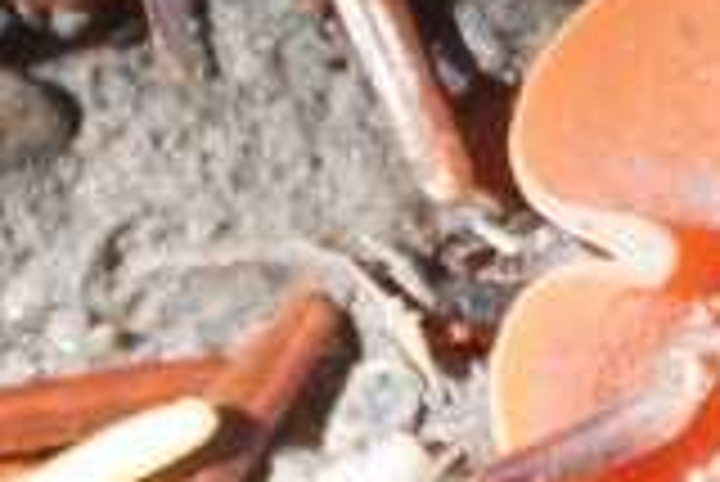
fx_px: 46801
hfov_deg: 0.9
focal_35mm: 2338
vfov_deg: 0.6
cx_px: 1156
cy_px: -216
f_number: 6.3
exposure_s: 1/80
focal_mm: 250
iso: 1600
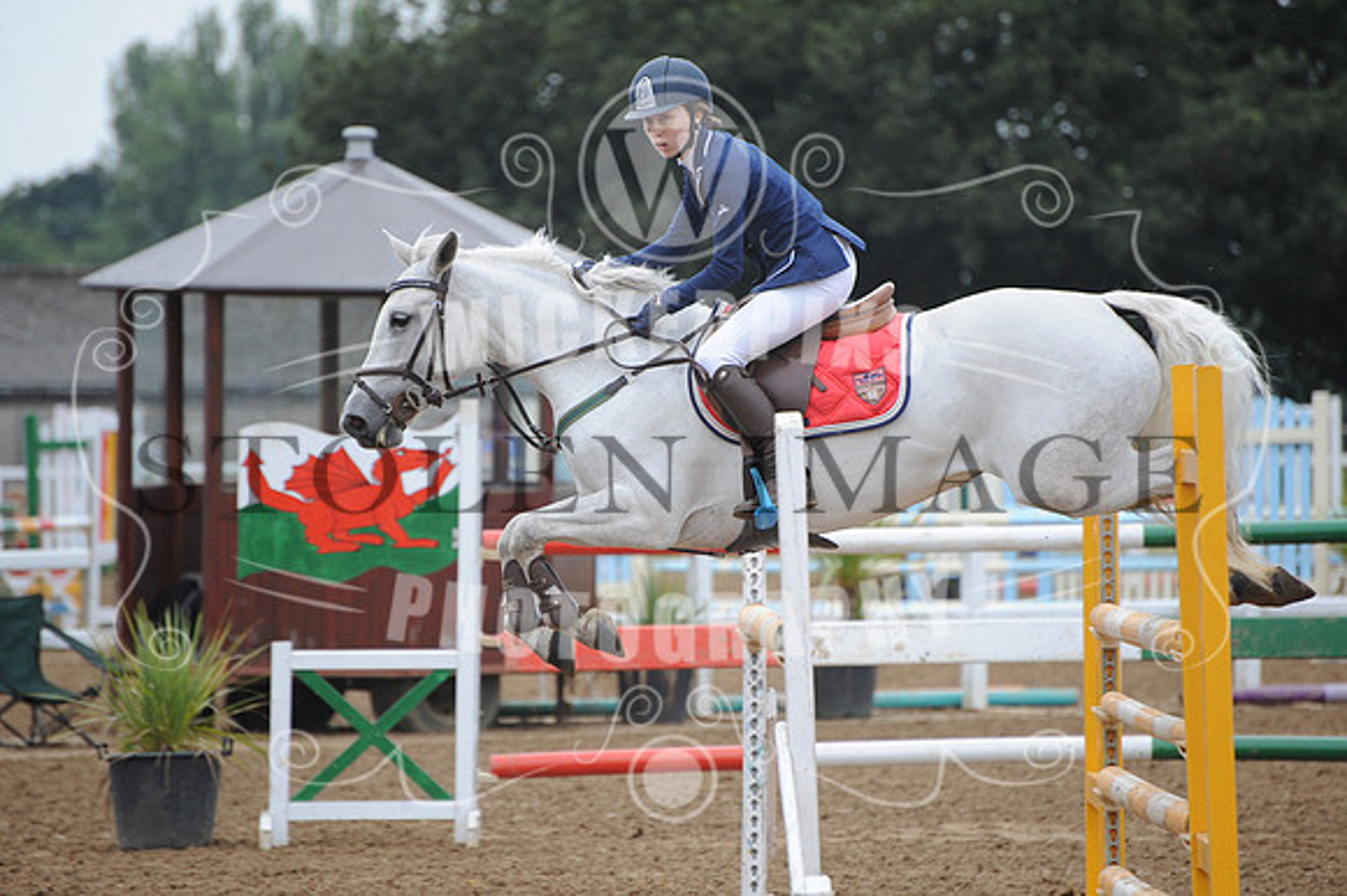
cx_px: 674
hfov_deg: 6.9
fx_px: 11218
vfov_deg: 4.6
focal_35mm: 300
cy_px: 448
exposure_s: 1/1000
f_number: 5.6
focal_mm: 300
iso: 1000
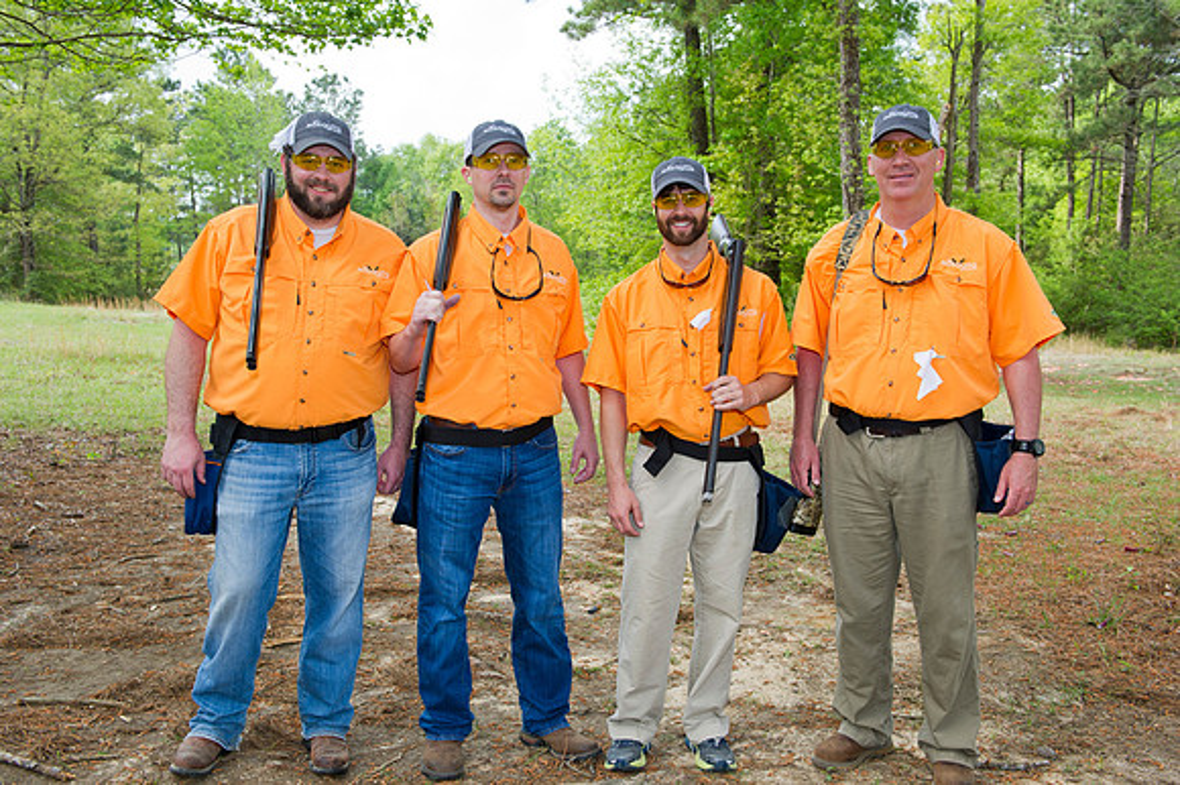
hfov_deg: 58.7
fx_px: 1048
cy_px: 392
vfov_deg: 41.1
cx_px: 590
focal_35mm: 32
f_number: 7.1
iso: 400
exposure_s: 1/250
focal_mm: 32
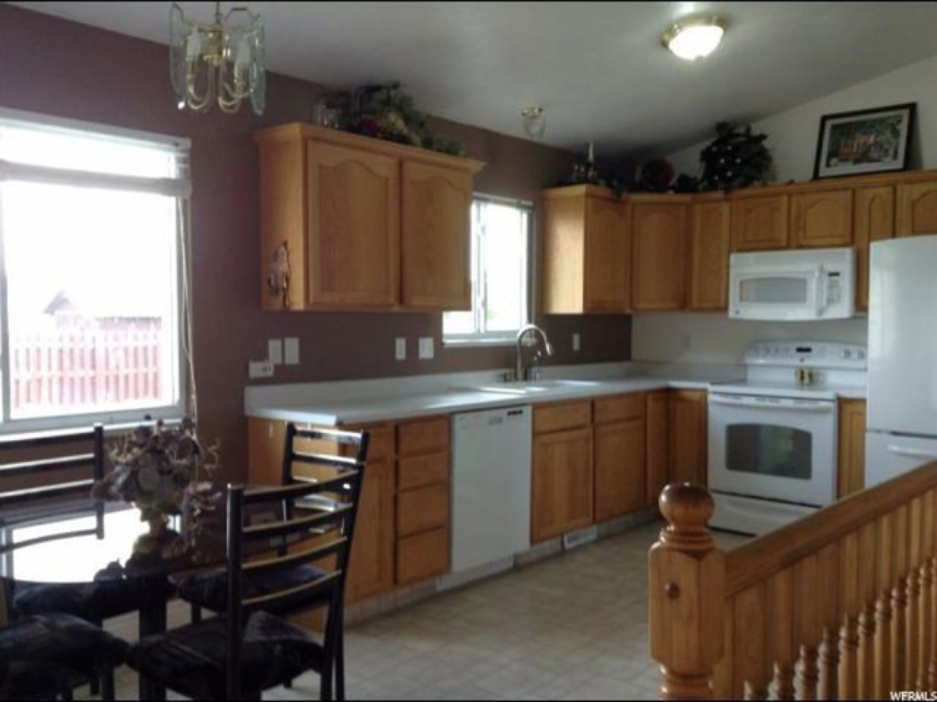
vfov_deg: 42.9
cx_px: 468
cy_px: 351
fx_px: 893
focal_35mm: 33
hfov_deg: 55.4
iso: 50
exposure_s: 1/24
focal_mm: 3.3
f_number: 2.4
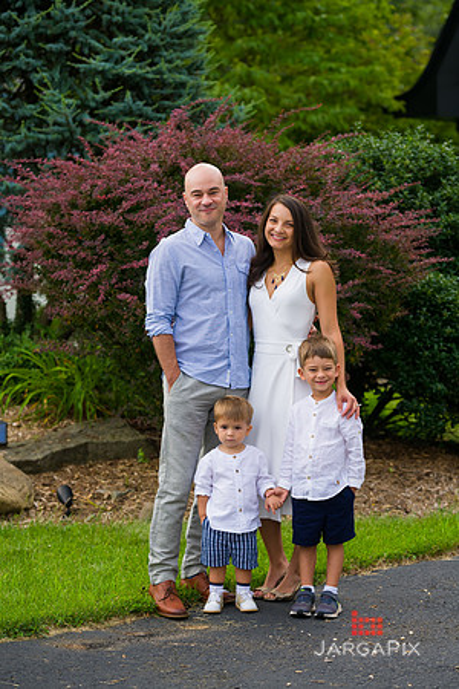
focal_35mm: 110
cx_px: 230
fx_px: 2104
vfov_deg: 18.6
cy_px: 344
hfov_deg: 12.5
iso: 200
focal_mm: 110
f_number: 4
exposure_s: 1/800
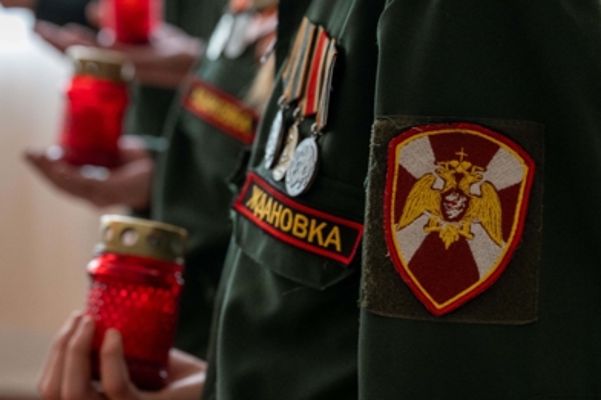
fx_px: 2236
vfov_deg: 10.2
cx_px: 167
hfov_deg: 15.3
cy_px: 221
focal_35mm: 134
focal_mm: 70
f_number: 4.5
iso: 2000
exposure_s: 1/160
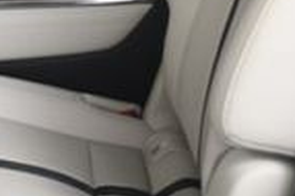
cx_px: 109
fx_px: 1097
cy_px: -21
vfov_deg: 10.1
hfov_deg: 15.3
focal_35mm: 134
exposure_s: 1/160
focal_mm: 20
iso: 100
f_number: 6.3
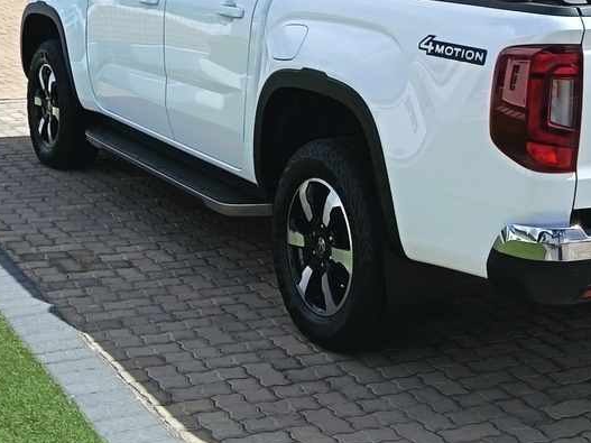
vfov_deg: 20.7
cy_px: 71
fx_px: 1195
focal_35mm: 70
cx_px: 399
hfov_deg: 27.6
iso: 100
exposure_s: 1/931
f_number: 1.75
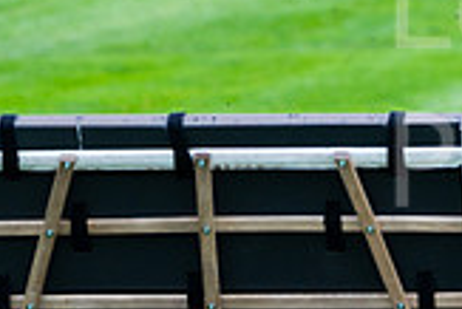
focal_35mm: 638
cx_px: 739
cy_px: 26
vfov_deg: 2.2
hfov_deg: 3.2
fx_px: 8195
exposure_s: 1/1600
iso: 500
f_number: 4
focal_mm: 170
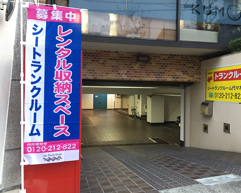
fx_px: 221
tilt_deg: -0.2
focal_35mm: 31
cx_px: 125
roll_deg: -0.8
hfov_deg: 57.2
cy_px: 94
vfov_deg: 47.1
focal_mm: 4.15
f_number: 2.2
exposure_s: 1/15
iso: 80
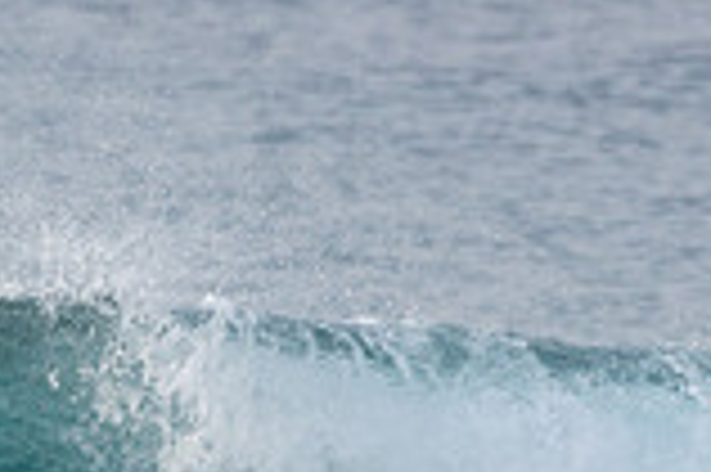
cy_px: 600
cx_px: -180
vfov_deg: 0.8
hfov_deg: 1.2
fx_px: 34783
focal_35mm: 1763
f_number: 5.6
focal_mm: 320
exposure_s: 1/1600
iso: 560
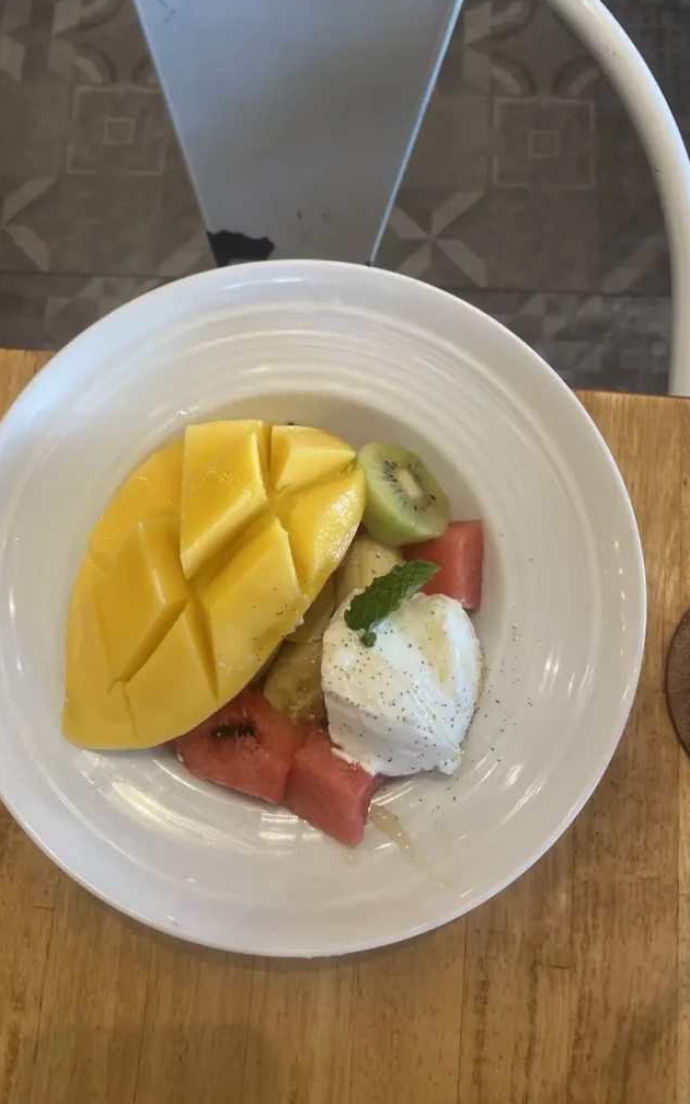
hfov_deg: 44.4
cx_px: 296
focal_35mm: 28
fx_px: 842
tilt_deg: -79.2
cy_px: 550
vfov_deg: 66.5
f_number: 1.8
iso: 100
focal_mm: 4.25
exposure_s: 1/100
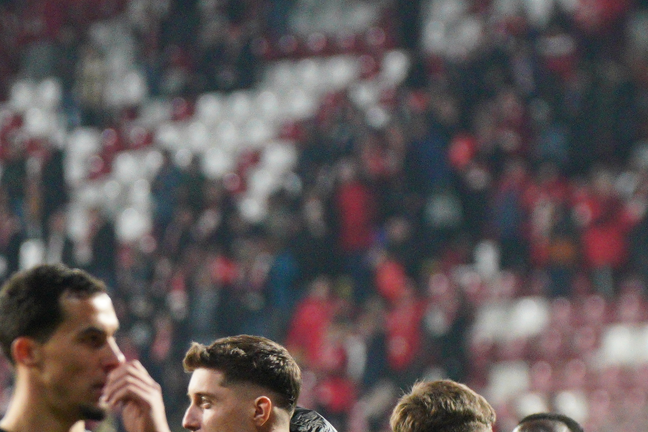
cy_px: 679
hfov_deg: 3.9
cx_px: 289
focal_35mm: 528
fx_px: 9504
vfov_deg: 2.6
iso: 4000
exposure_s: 1/1250
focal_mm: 135
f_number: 2.8
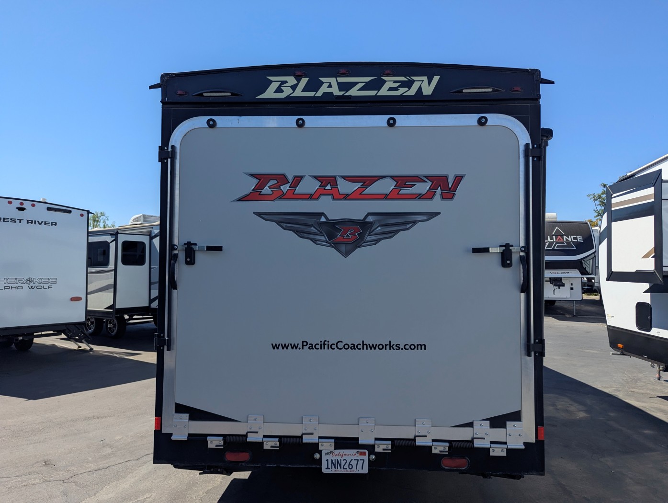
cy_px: 252
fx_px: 464
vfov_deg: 56.9
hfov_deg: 71.5
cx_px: 334
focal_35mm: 24
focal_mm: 6.81
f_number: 1.85
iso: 42
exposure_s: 1/2262
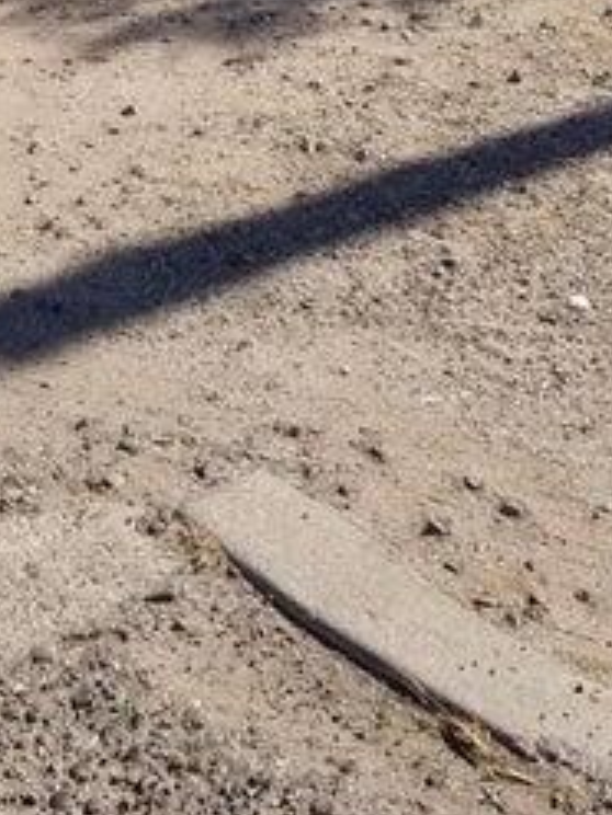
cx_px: 63
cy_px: -39
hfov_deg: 21.5
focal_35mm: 67
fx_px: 1579
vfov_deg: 27.0
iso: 50
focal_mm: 4.25
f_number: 1.7
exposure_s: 1/2664
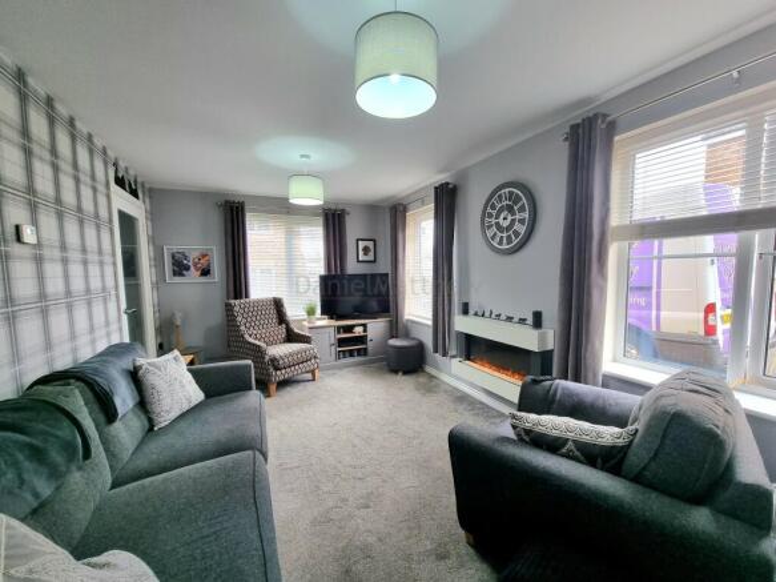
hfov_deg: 106.2
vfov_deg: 89.9
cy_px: 291
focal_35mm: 13
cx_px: 388
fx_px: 291
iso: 100
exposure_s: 1/60.2
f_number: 2.2
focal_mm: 2.2
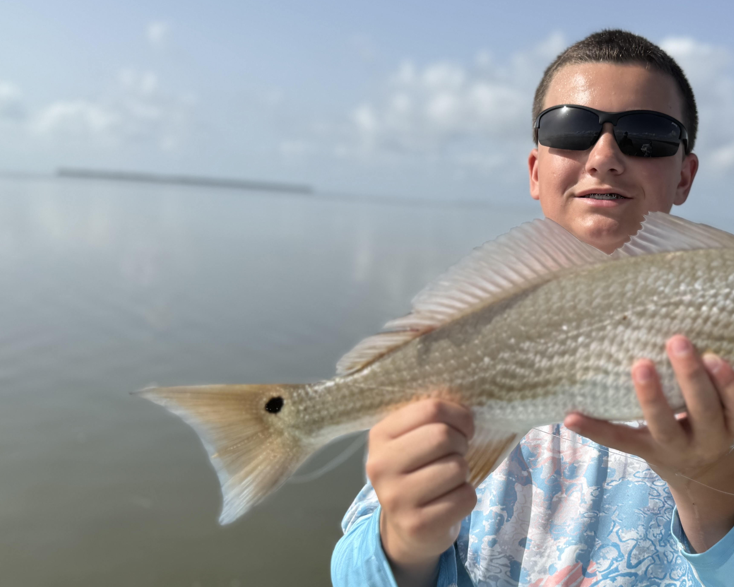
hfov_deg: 44.9
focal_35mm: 39
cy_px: 336
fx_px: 847
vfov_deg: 38.2
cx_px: 569
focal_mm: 6.76
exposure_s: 1/7353
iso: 80
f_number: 1.78
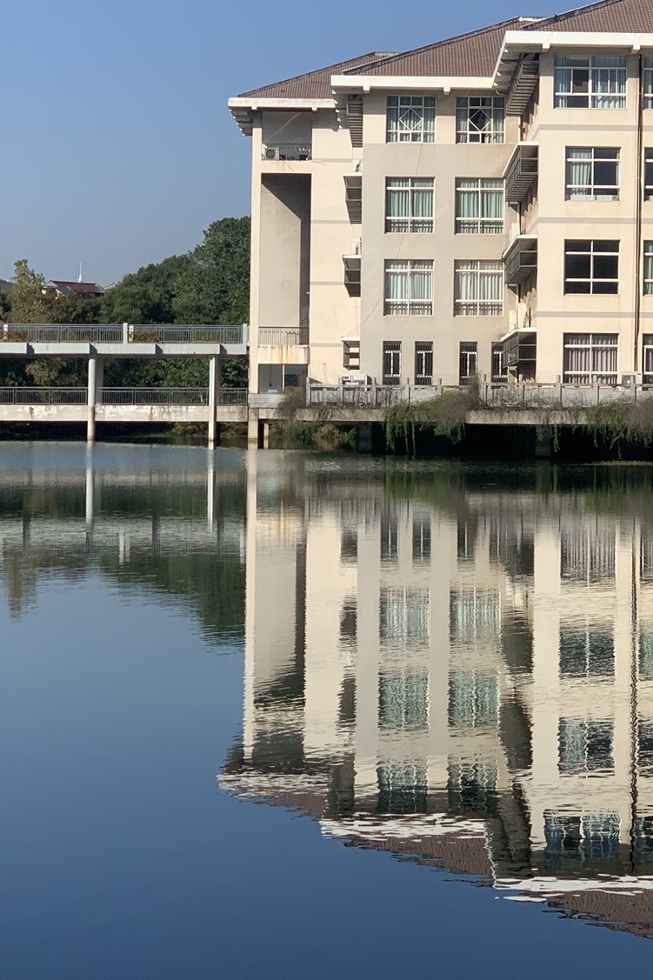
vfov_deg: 21.2
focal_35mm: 96
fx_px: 2613
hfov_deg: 14.2
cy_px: 363
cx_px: 514
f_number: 2.4
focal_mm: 6
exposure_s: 1/1776
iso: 16
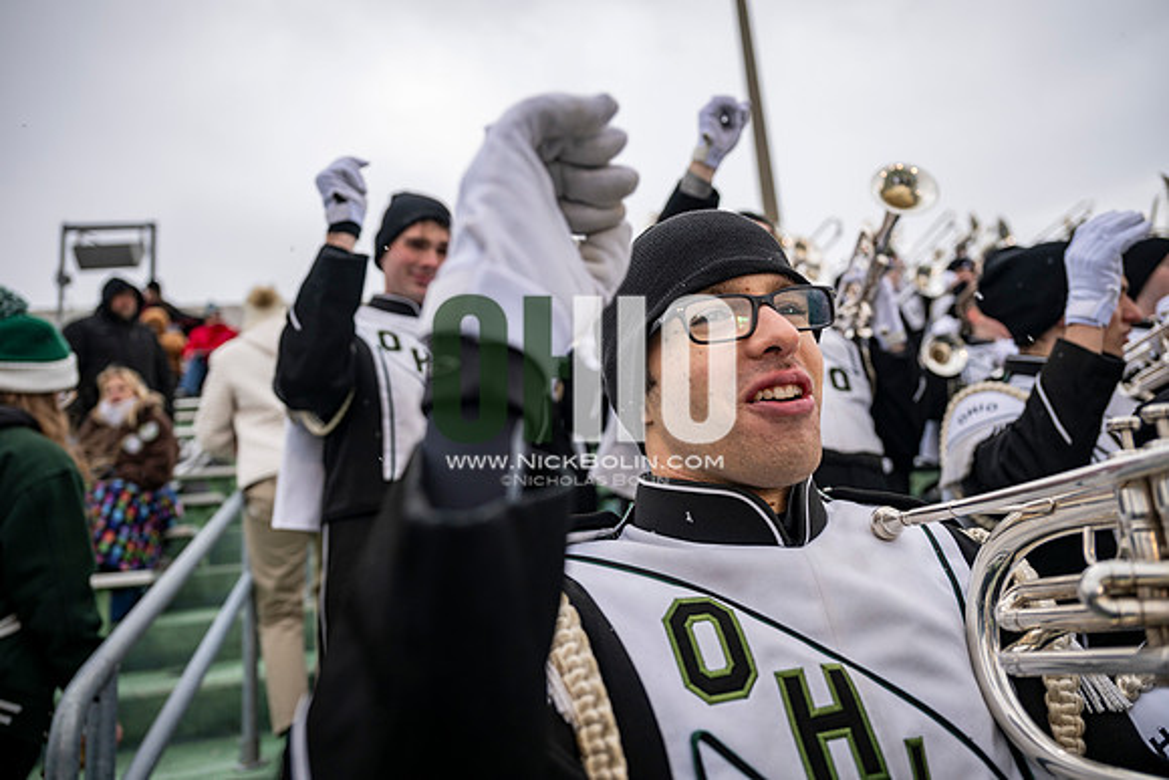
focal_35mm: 24
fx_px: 779
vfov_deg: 53.2
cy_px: 390
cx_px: 584
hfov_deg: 73.7
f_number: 2.8
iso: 160
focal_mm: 24
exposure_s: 1/500
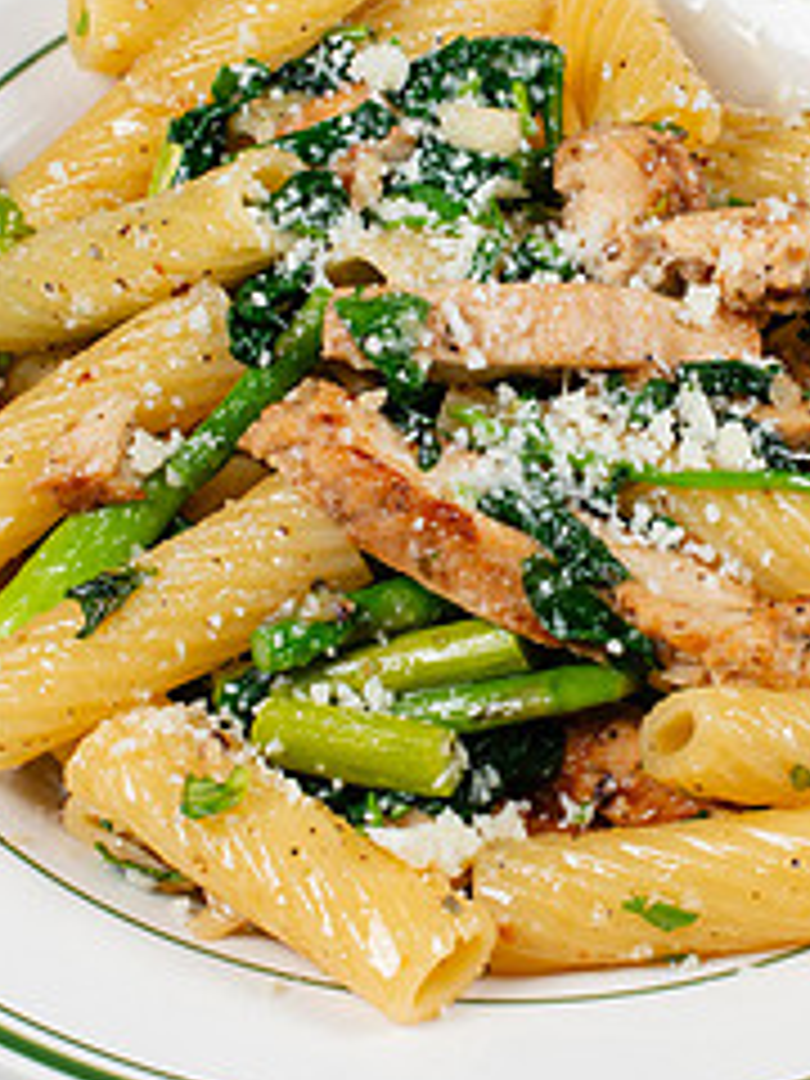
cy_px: 476
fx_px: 5335
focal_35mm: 171
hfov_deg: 8.7
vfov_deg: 11.6
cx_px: 561
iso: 200
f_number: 9
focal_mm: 50
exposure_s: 1/200
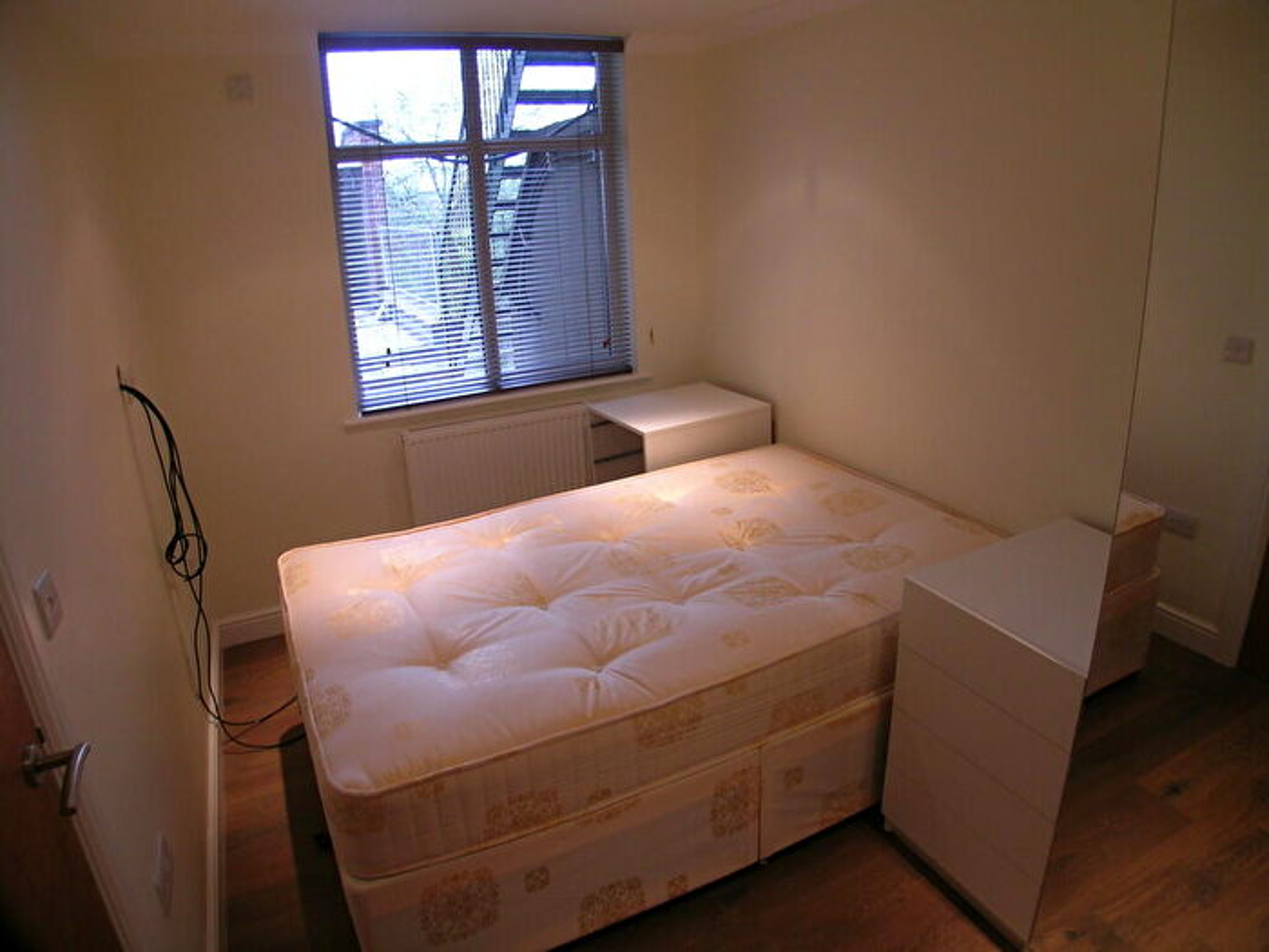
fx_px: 1026
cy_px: 476
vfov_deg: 49.7
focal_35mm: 28
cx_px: 634
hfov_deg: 63.4
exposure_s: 1/19.7
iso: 50
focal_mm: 5.8
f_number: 2.8
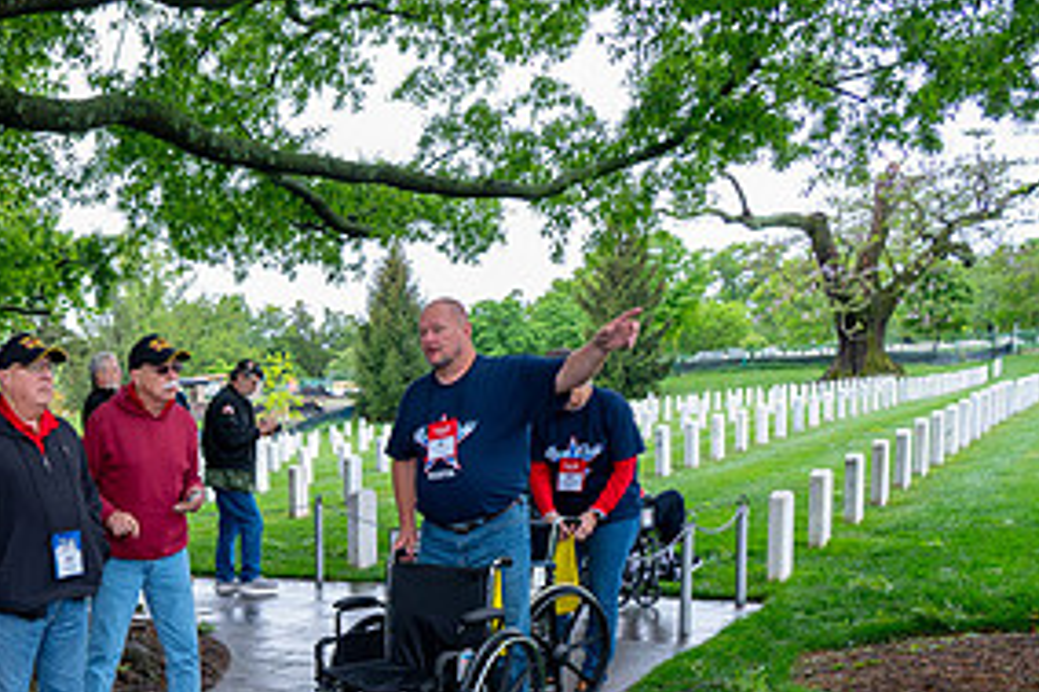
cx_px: 22
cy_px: 648
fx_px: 1413
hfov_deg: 36.6
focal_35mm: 49
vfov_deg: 26.4
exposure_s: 1/100
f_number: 6.3
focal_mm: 24
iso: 640
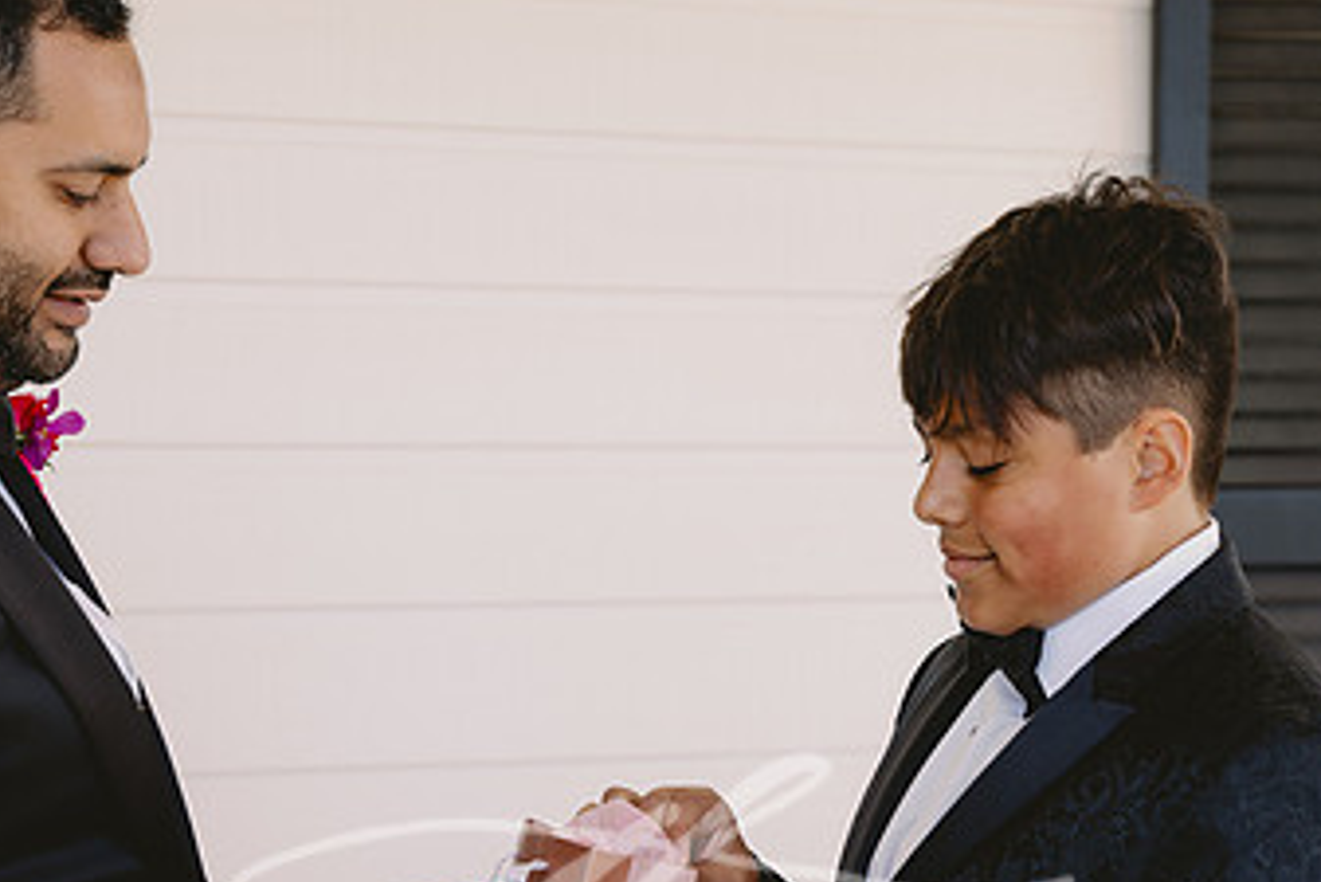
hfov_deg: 24.7
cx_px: 604
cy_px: 531
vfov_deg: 16.7
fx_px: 3010
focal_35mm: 82
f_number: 3.5
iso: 250
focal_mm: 47.6
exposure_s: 1/200
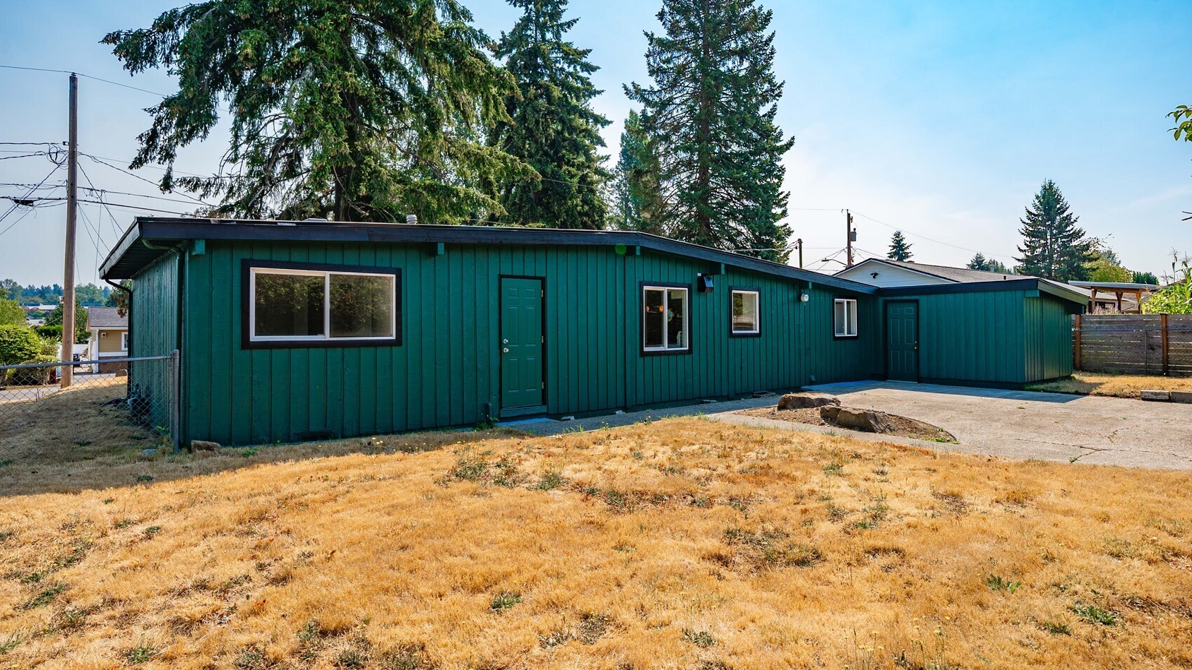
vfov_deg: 55.8
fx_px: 632
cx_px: 596
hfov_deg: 86.6
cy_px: 318
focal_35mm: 20
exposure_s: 1/125
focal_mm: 19
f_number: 7.1
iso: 80
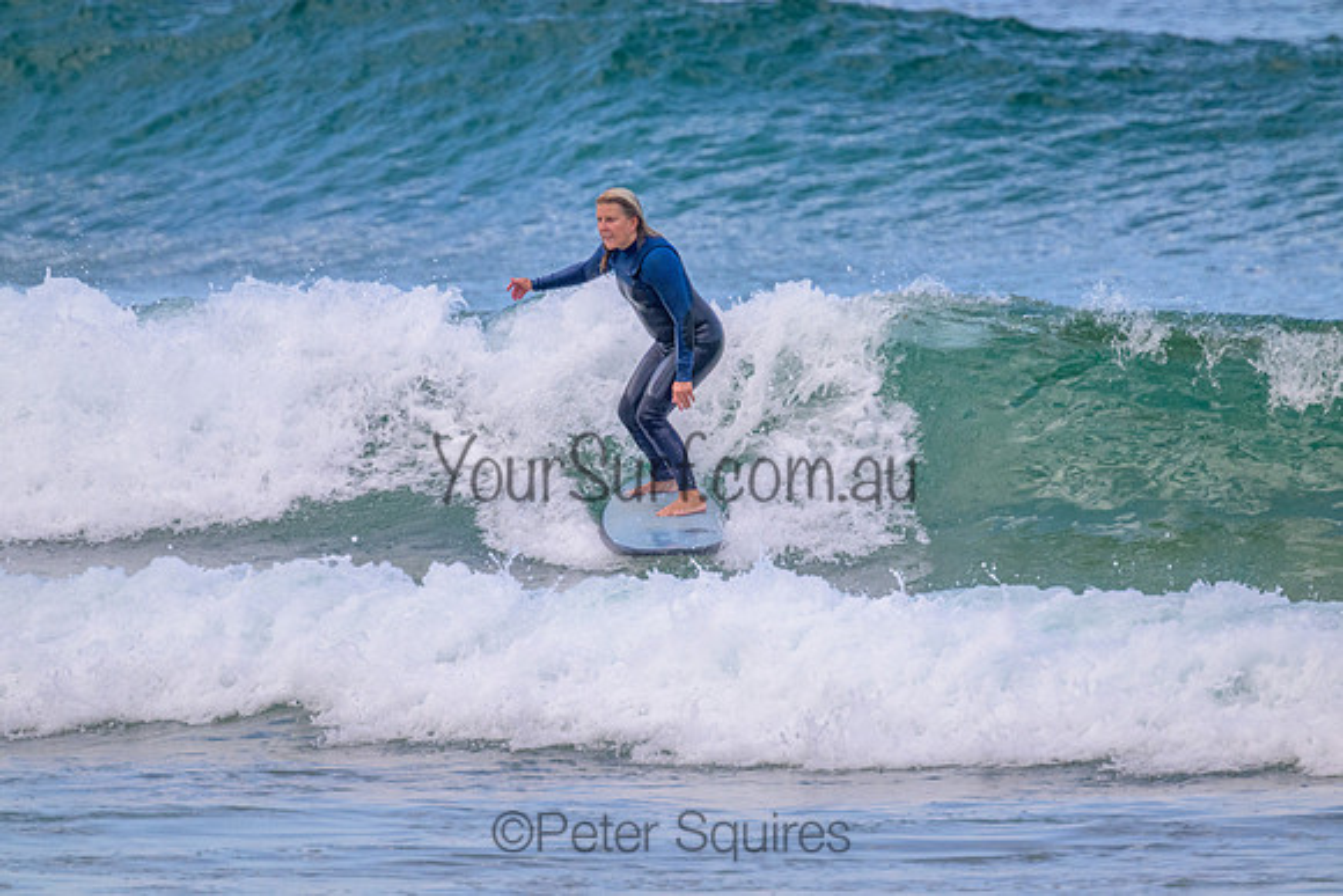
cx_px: 672
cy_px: 448
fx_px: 29850
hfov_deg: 2.6
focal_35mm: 800
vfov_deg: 1.7
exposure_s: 1/2000
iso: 2000
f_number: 11
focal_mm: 800
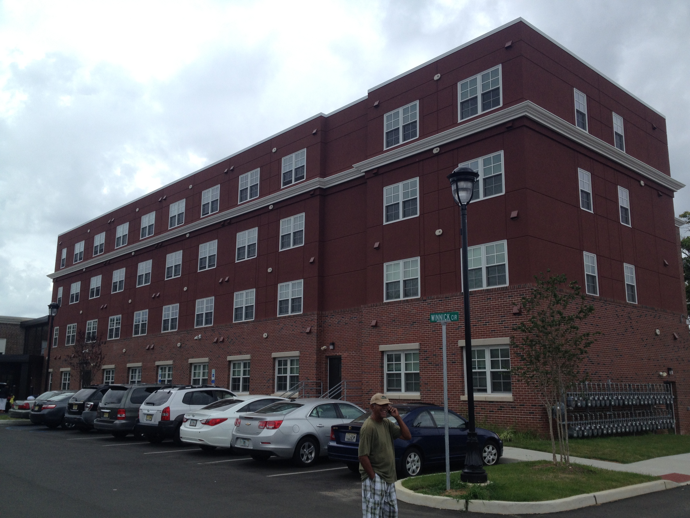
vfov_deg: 40.7
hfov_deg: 52.6
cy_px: 259
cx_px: 345
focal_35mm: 35
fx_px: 698
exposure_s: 1/876
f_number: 2.4
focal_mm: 4.28
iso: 50
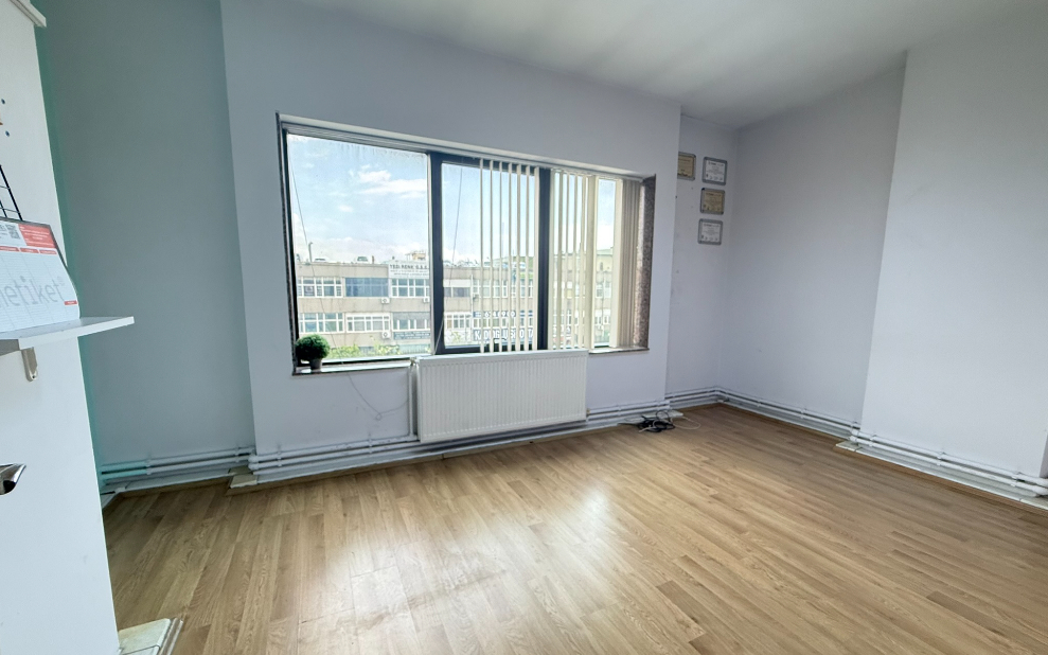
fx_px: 428
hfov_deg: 101.5
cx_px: 527
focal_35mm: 15
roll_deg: -0.8
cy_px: 344
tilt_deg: -6.6
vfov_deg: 74.7
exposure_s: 1/100
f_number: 2.2
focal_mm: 2.22
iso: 320
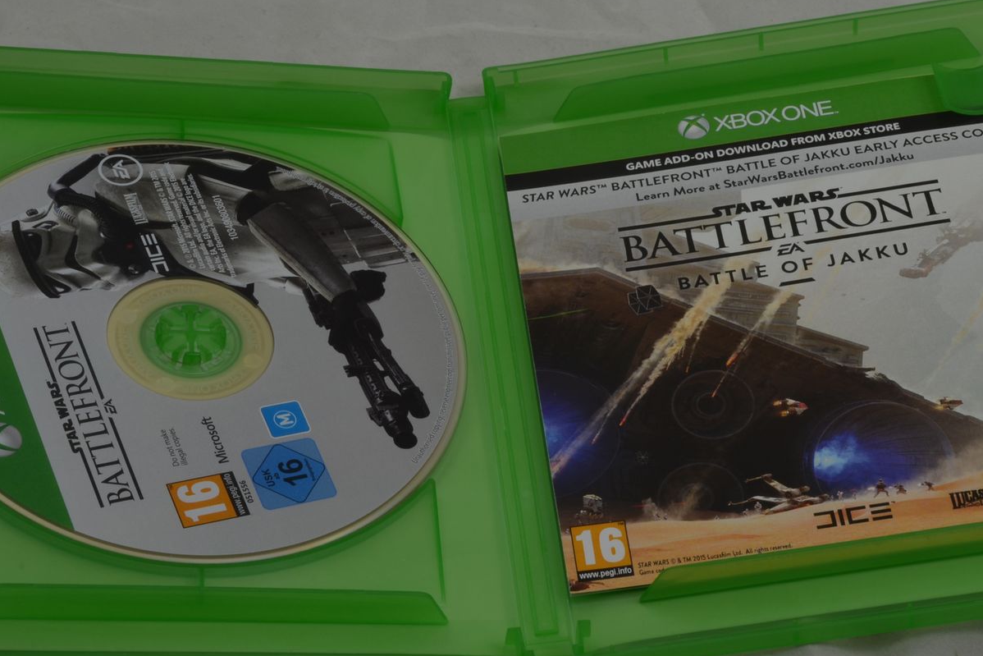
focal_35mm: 90
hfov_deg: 22.6
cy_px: 321
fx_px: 2458
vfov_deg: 15.2
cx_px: 540
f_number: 20
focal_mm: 40
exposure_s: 1/4
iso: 100
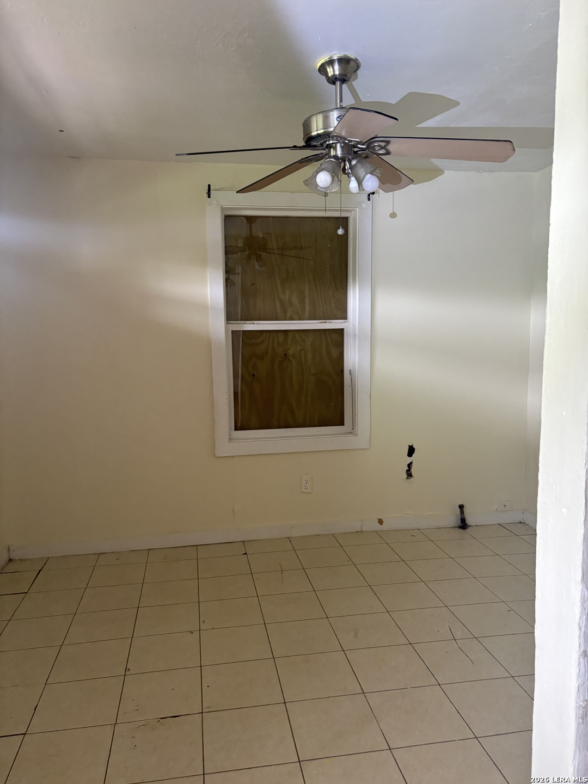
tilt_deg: -5.5
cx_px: 294
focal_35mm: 26
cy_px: 392
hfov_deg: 53.1
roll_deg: +0.8
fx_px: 589
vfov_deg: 67.3
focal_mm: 5.96
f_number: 1.6
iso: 250
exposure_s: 1/60
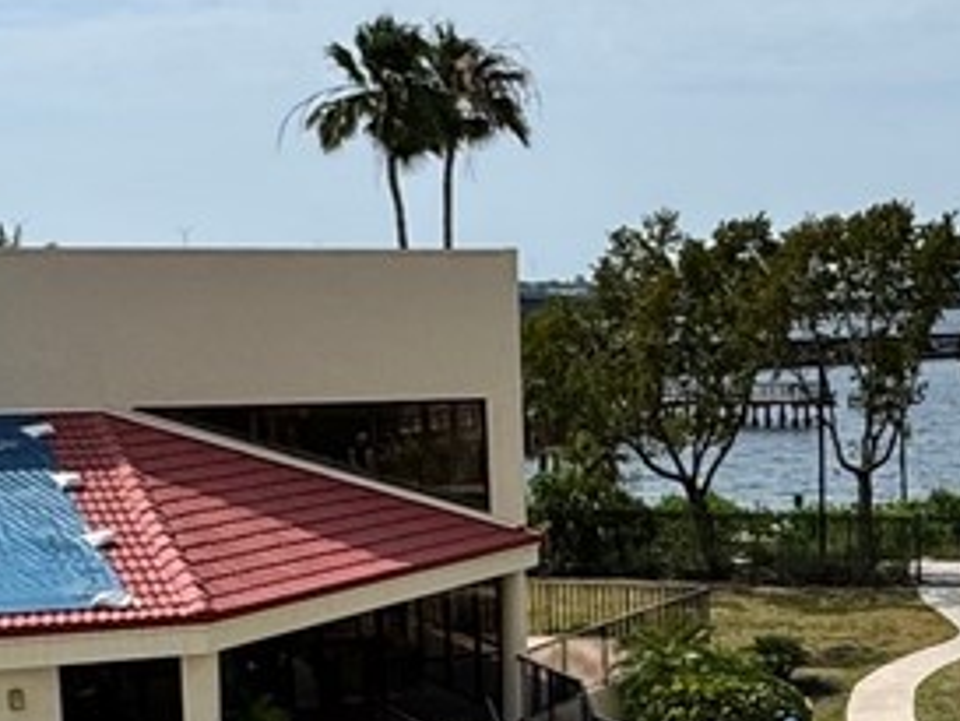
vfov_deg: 17.7
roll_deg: +0.1
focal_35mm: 82
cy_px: 661
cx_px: 886
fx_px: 2275
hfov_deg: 23.1
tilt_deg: -10.6
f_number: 2.2
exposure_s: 1/4367
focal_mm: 2.22
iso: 32
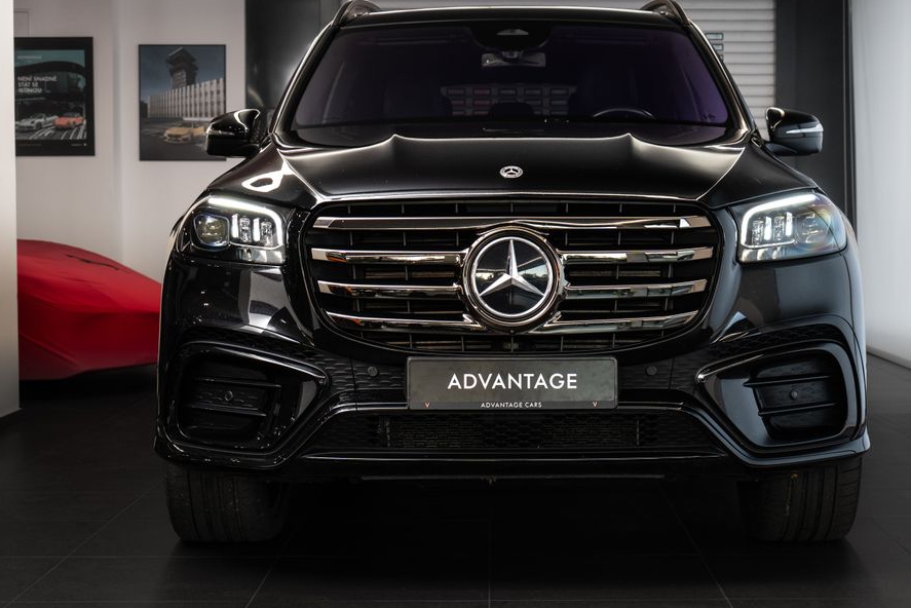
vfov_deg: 18.7
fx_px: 1848
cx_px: 513
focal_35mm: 73
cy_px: 288
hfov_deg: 27.7
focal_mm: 60
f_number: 5.6
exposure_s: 1/50
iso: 1000
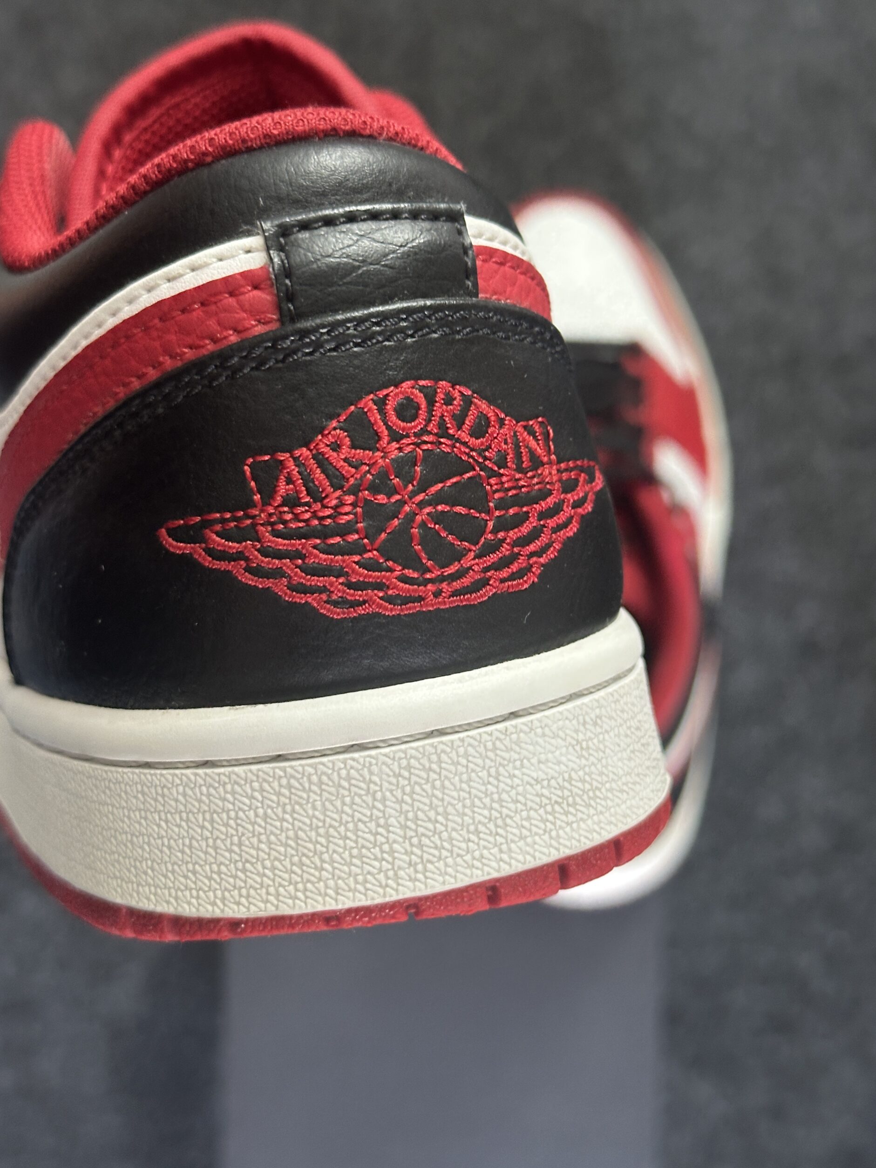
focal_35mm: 49
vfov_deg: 38.9
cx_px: 440
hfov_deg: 29.7
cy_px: 573
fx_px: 1653
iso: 200
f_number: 1.78
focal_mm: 6.86
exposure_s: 1/33
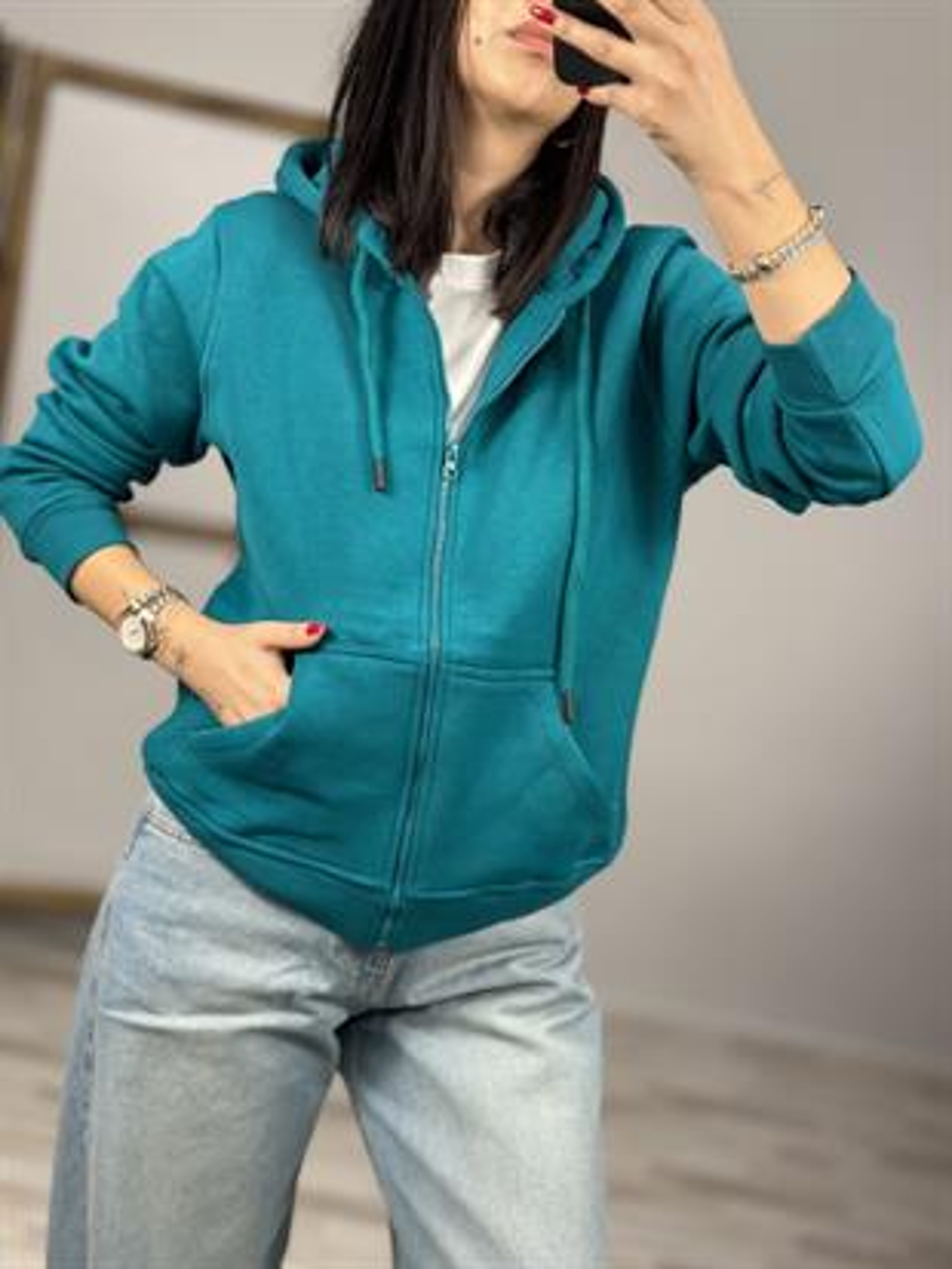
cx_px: 476
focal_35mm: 48
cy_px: 634
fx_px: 1759
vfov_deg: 39.6
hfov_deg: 30.3
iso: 160
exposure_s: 1/100
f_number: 1.78
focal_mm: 6.86
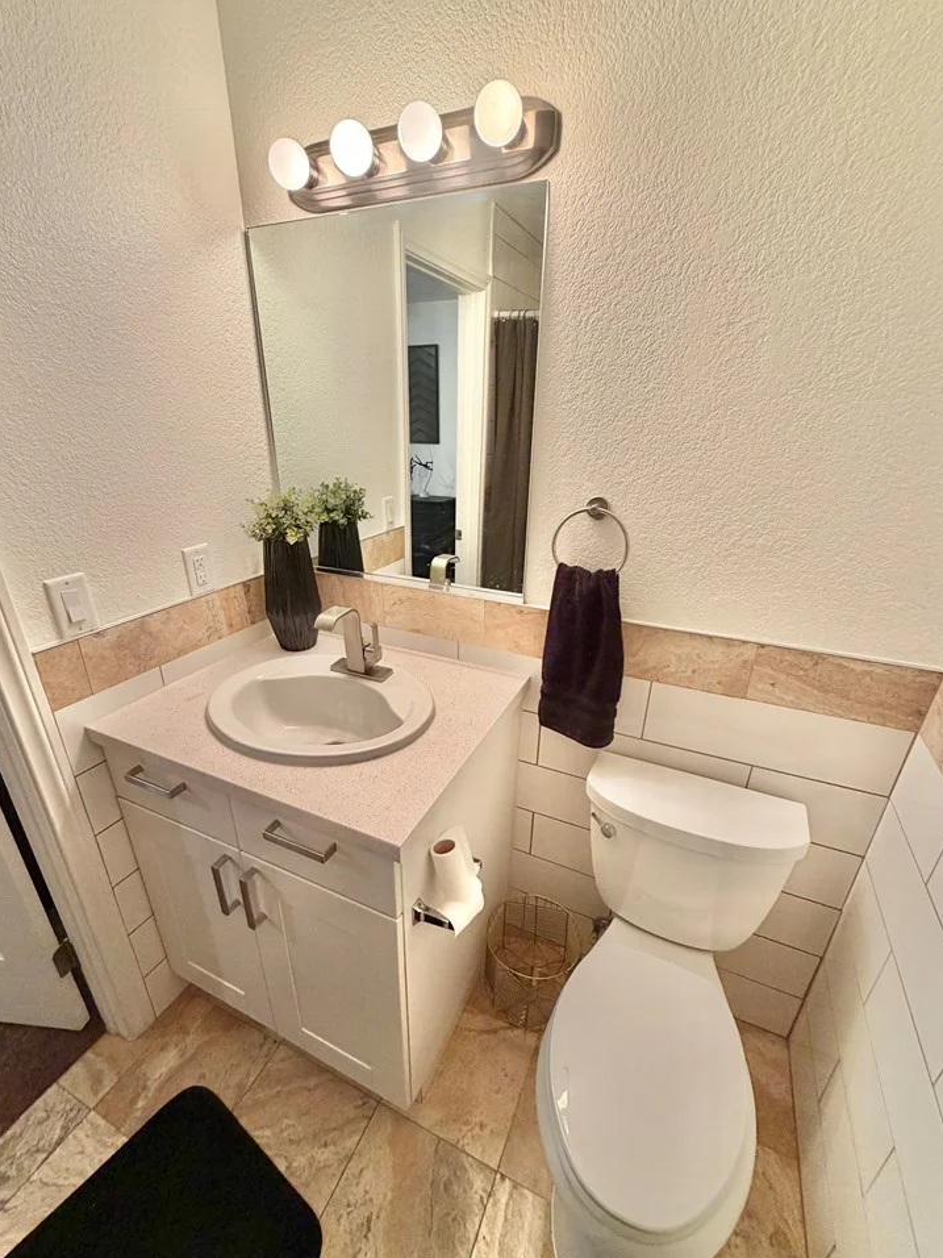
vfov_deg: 98.1
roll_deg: -0.5
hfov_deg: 81.7
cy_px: 651
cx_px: 455
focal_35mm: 15
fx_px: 545
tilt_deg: -24.5
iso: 160
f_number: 2.2
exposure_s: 1/60
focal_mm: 2.22
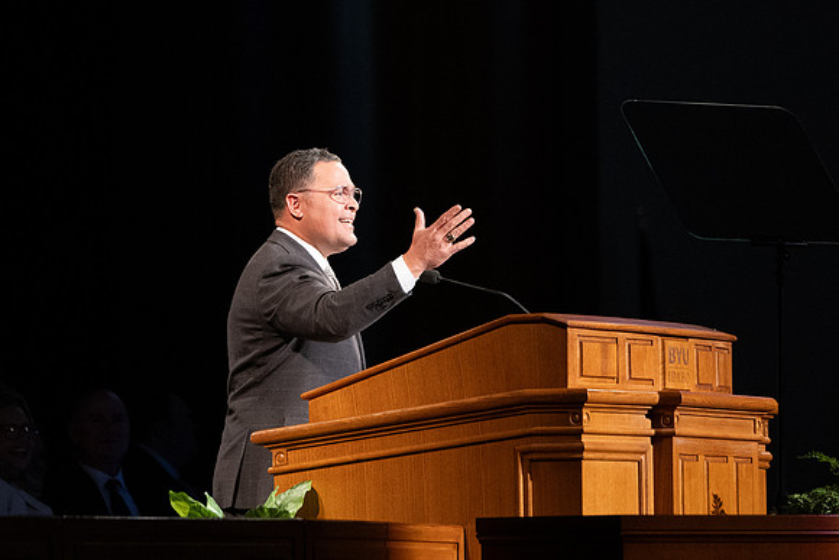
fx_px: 8084
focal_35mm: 347
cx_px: 328
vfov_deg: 4.0
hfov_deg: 5.9
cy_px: 208
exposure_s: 1/250
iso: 3200
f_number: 3.5
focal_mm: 180
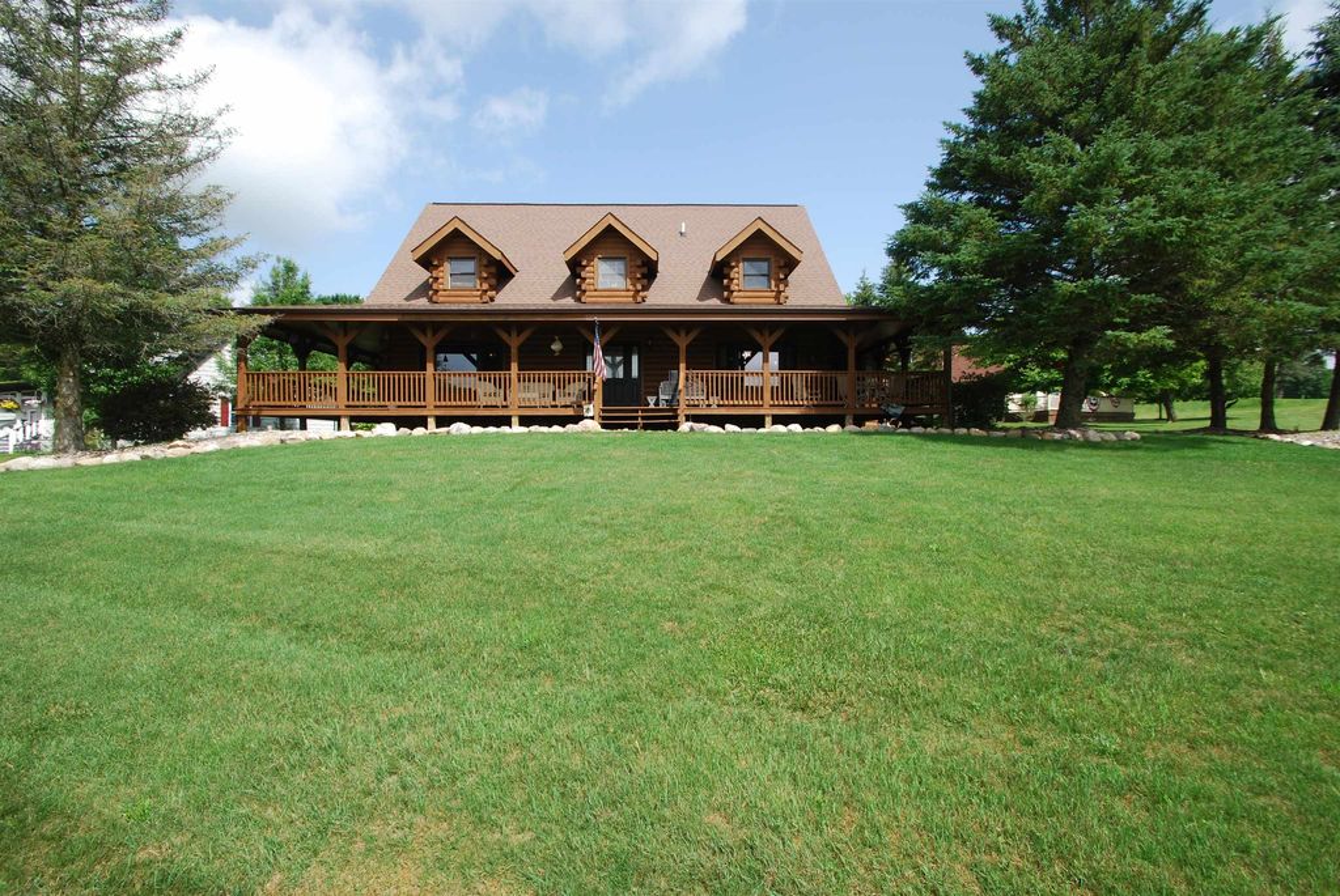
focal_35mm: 15
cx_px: 670
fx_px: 559
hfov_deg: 100.3
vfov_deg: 77.5
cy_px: 448
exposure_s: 1/200
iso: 100
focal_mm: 10
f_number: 7.1
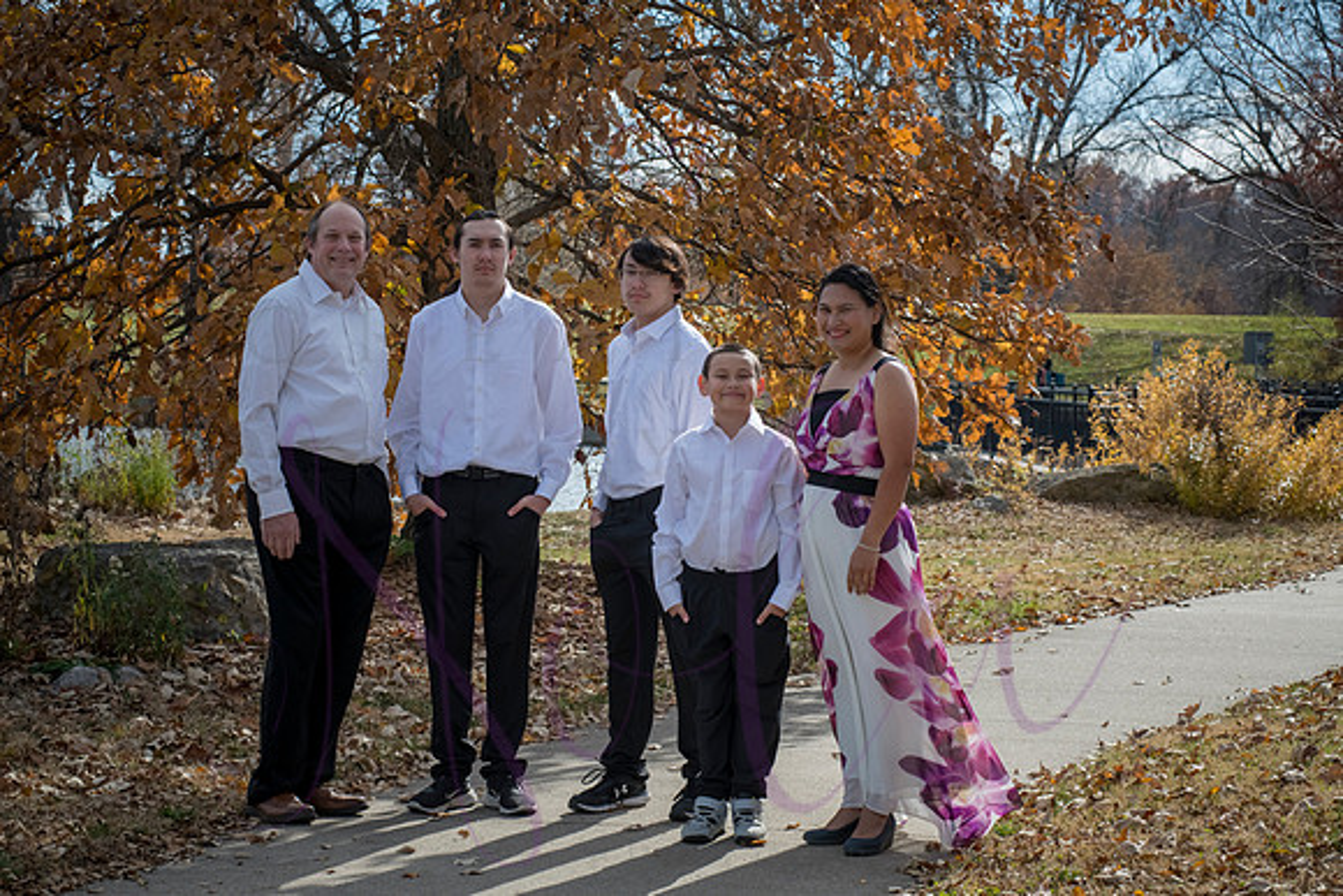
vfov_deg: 17.1
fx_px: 2985
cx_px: 672
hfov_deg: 25.4
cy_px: 448
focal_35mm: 80
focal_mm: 80
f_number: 9
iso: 400
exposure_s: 1/640
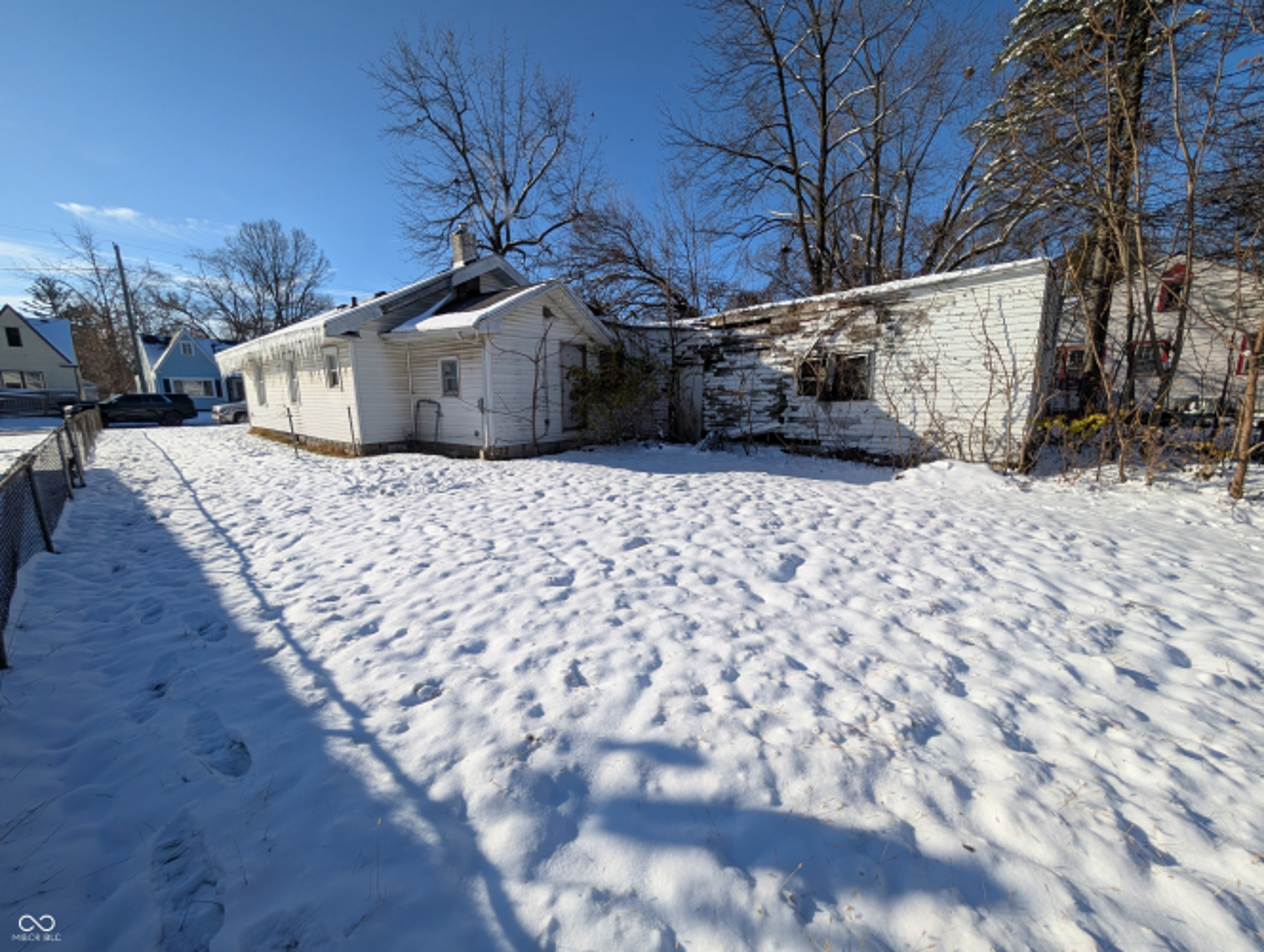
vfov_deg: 94.6
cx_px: 632
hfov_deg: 110.5
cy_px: 476
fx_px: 439
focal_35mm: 12
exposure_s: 1/4505
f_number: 1.7
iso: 65
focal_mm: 2.02
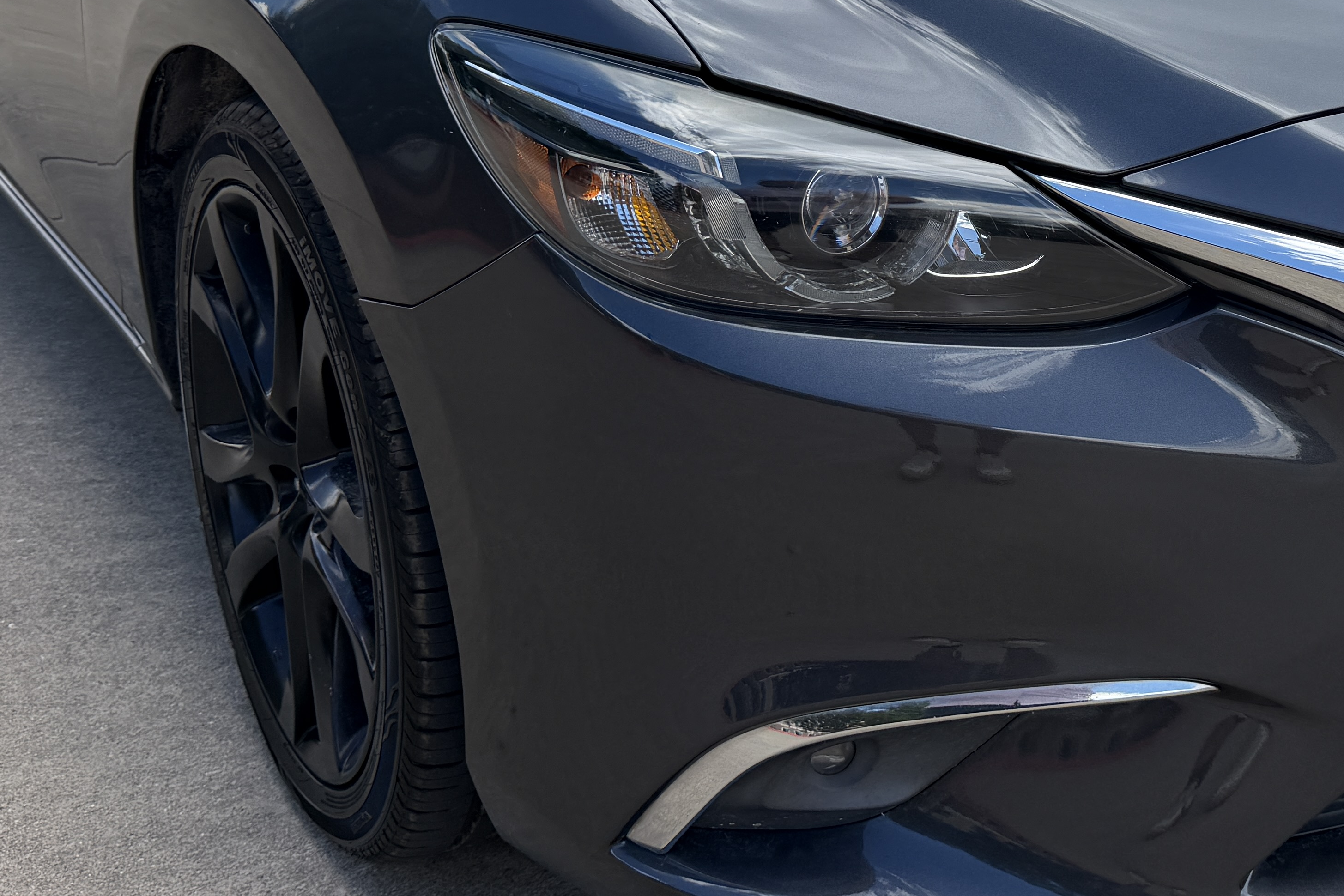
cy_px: 119
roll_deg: -1.8
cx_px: 993
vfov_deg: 26.7
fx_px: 1829
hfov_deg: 39.4
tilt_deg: -14.5
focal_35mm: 49
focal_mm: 6.76
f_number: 1.78
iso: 80
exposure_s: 1/2370
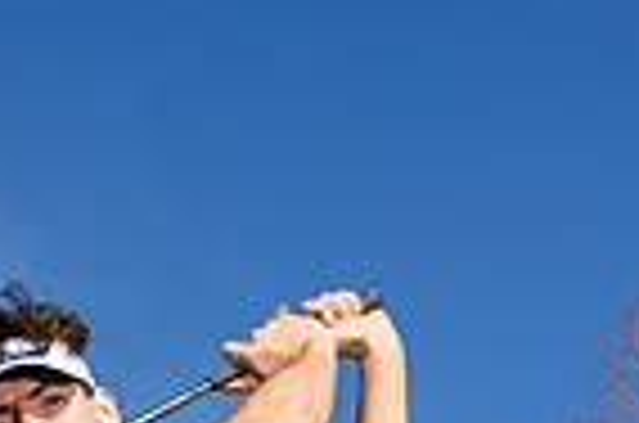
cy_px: 986
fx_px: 2816
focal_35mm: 159
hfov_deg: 12.8
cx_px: 52
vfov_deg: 8.0
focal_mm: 50
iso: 64
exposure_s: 1/320
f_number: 7.1
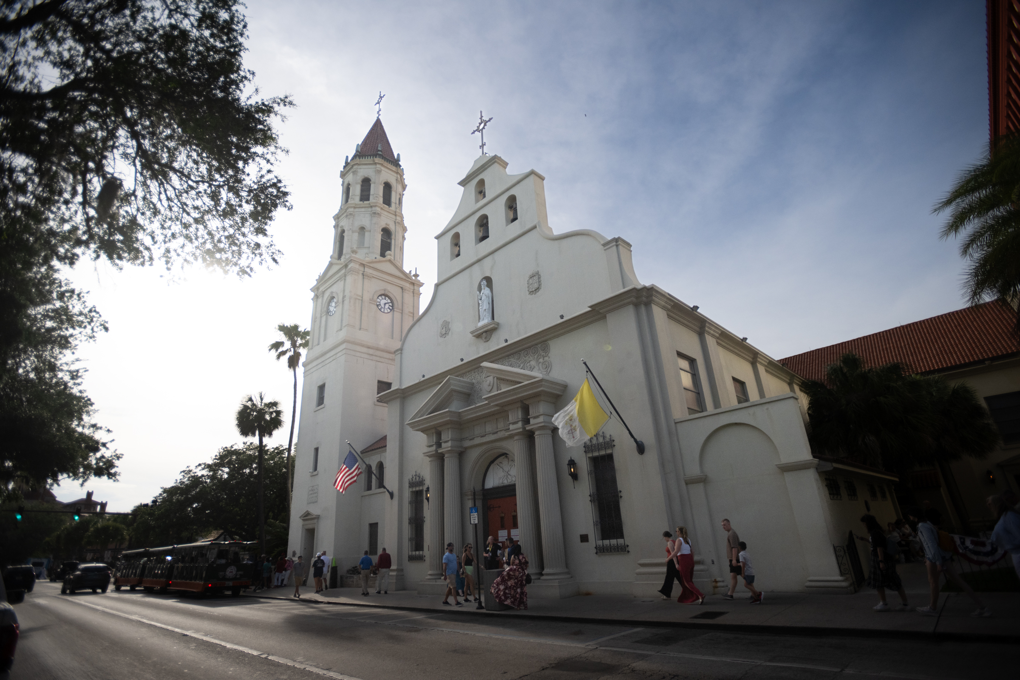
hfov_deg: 93.3
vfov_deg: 70.4
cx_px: 510
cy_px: 340
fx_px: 482
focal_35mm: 17
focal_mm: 17
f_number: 2.8
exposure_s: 1/26000
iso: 1000
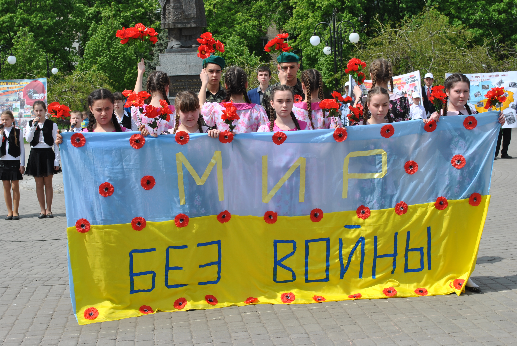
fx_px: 863
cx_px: 258
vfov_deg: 22.7
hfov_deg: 33.4
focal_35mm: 60
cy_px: 173
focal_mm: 40
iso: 100
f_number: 8
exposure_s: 1/250
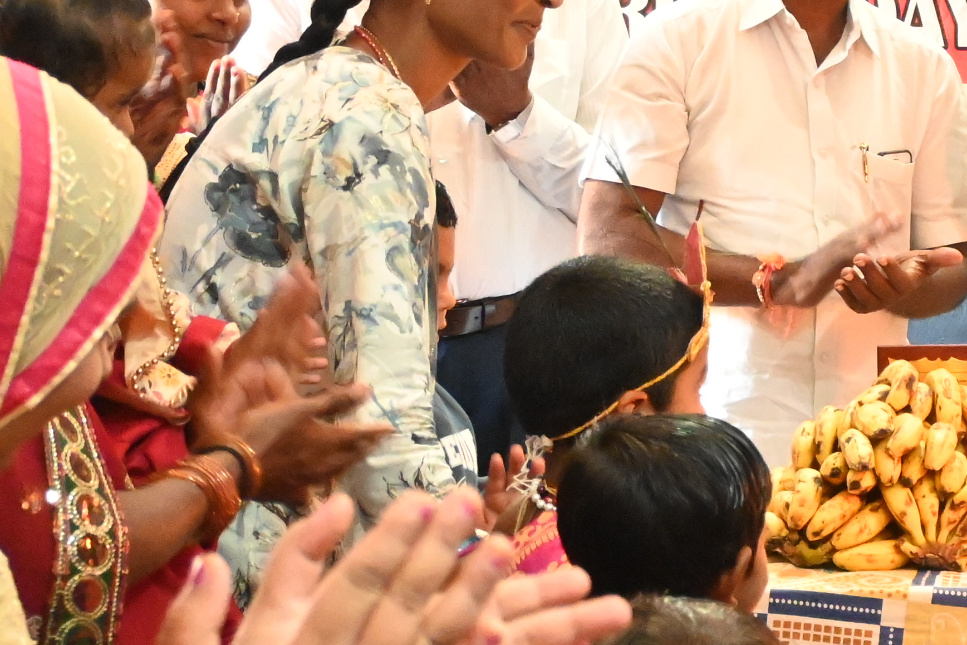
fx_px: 3357
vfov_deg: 11.0
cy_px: 226
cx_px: 1160
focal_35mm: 125
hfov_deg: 15.8
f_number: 4.5
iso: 8000
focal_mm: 26
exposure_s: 1/60
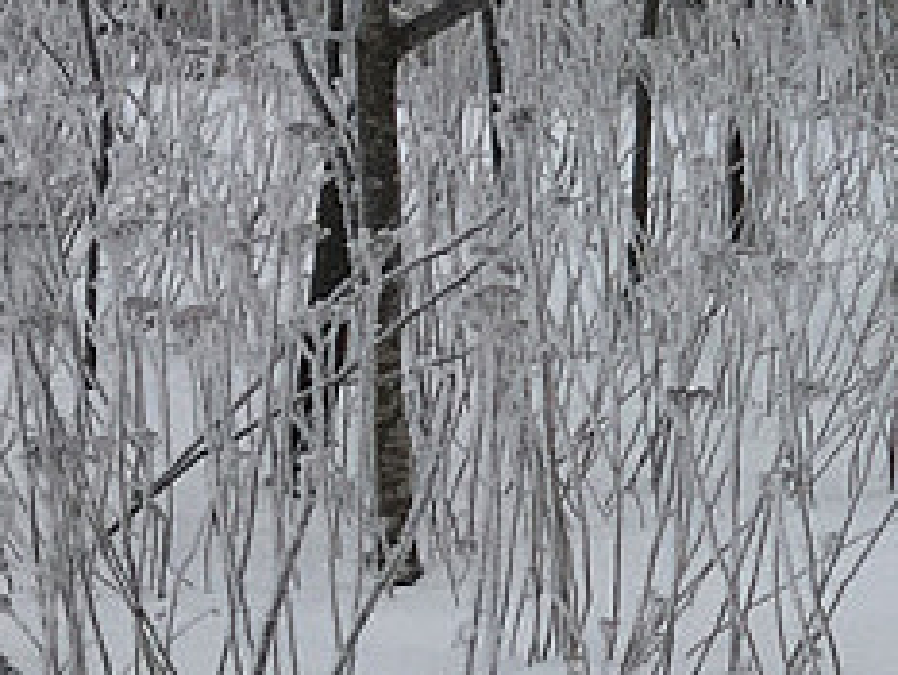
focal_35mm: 199
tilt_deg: -1.1
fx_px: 5165
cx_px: 2540
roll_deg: +0.4
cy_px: -39
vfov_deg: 7.4
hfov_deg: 8.6
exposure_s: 1/2404
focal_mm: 4.15
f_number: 2.2
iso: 25
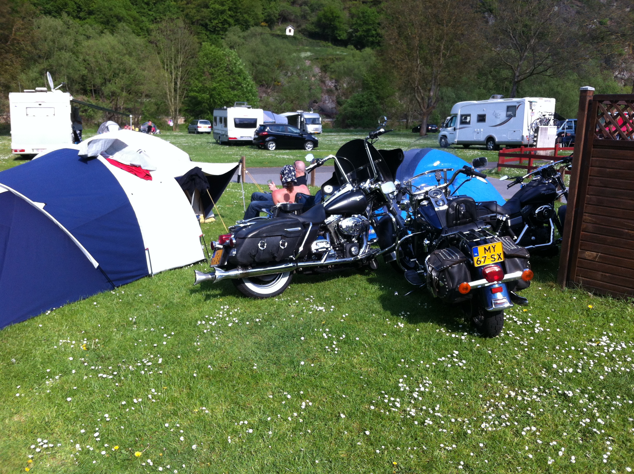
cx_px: 317
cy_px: 237
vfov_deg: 40.6
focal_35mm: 35
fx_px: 640
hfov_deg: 52.7
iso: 80
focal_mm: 3.85
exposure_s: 1/529
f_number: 2.8
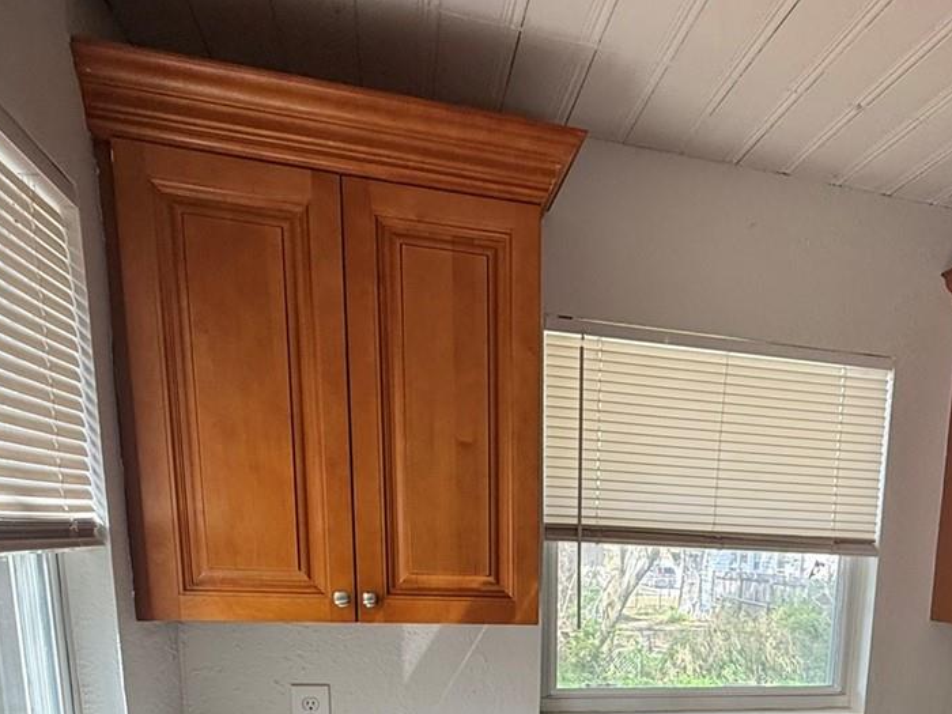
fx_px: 880
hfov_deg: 54.9
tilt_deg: -11.5
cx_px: 679
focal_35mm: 32
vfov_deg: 38.4
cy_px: 738
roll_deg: -4.5
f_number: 2.2
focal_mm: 2.22
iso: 125
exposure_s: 1/99
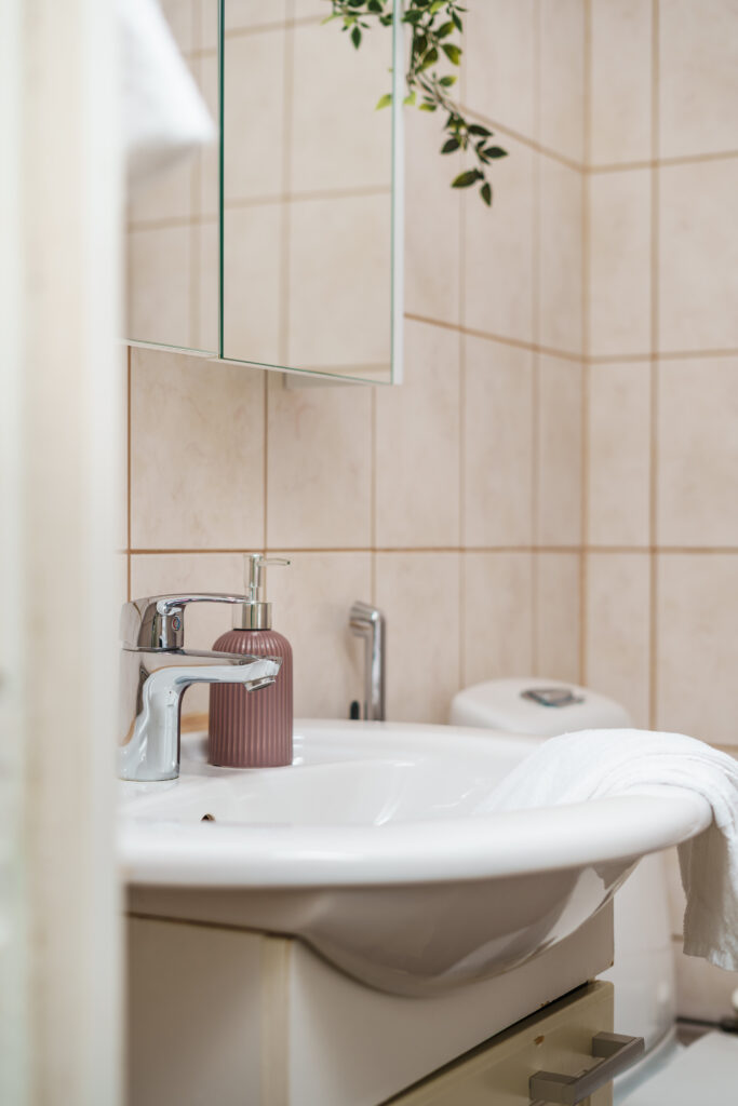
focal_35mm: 50
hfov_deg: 27.0
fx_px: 1537
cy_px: 553
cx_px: 369
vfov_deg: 39.6
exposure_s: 1/200
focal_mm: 50
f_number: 2.5
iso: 50
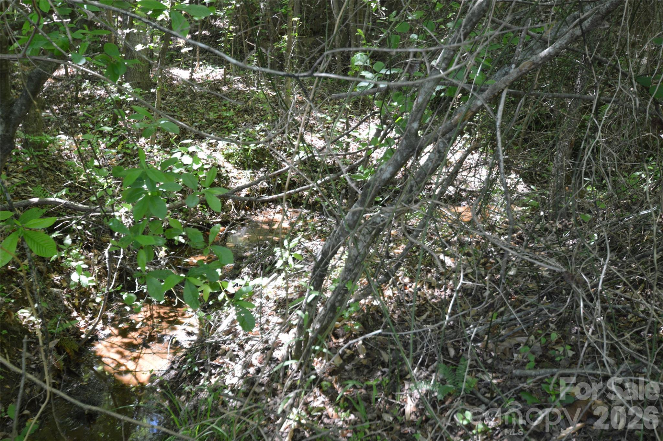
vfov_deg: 39.9
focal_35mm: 33
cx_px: 332
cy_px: 220
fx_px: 607
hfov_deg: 57.3
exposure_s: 1/60
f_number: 4.5
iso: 450
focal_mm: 22
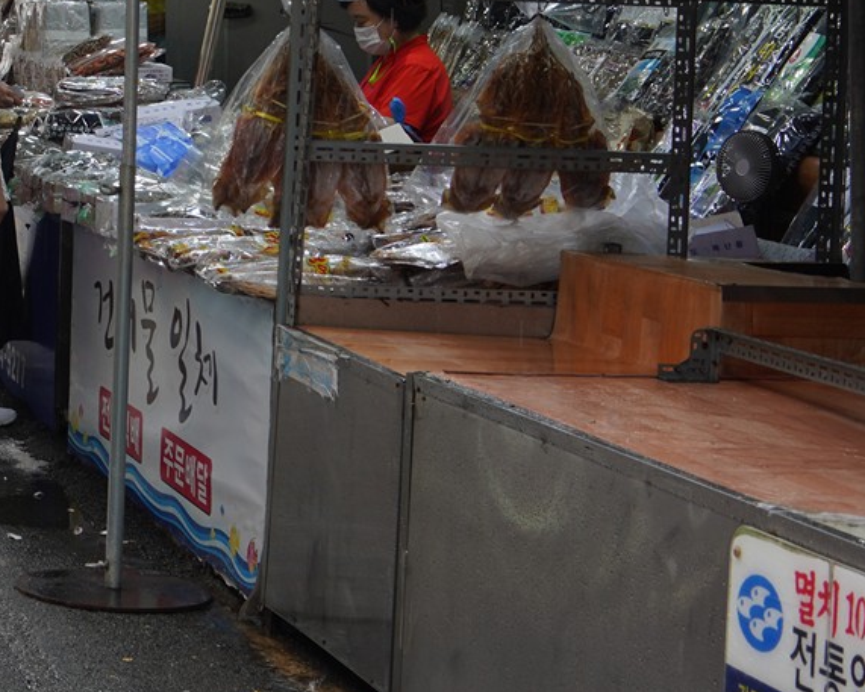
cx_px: -600
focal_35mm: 115
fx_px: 2945
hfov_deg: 14.9
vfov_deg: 13.2
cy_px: -24
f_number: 7.1
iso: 200
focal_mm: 35
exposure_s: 1/100
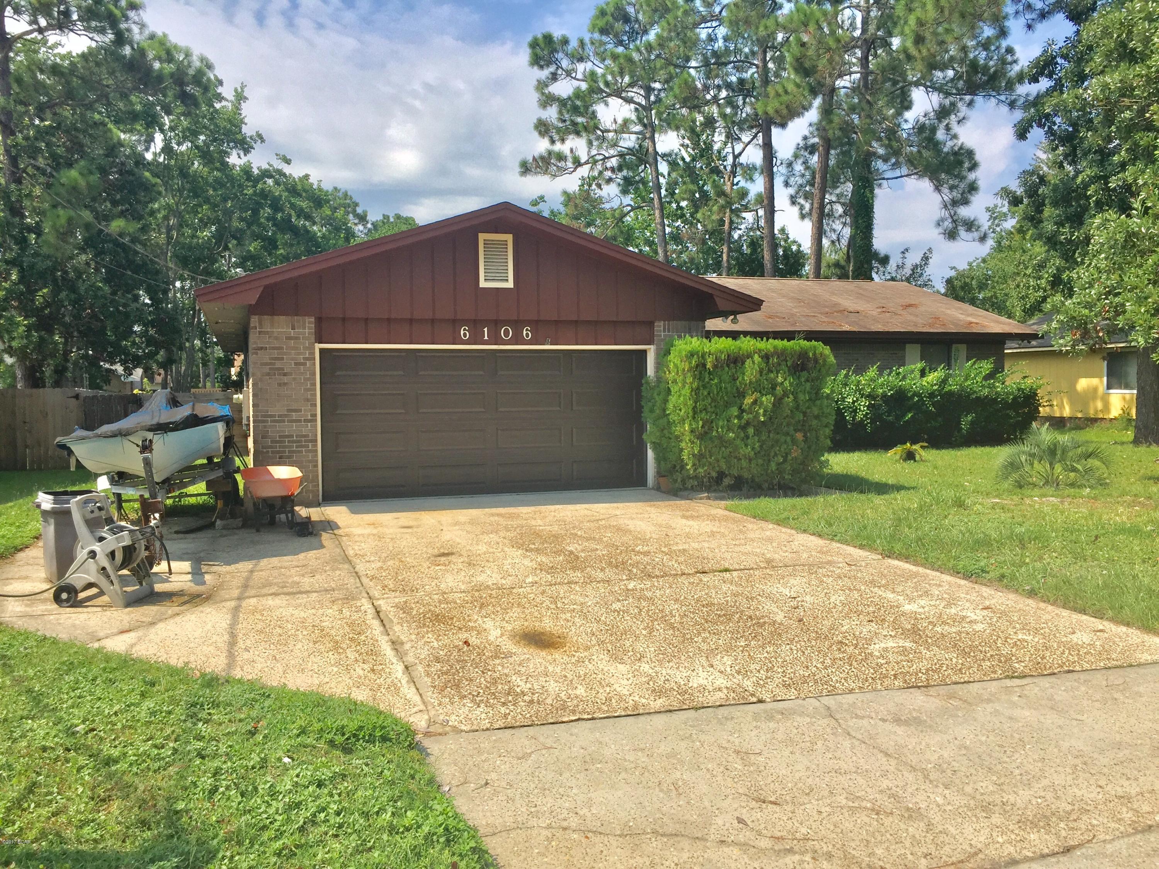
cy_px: 434
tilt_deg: -2.2
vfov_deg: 48.2
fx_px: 971
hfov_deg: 61.7
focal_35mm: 29
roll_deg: -0.6
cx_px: 580
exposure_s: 1/2083
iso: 32
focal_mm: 4.15
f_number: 2.2
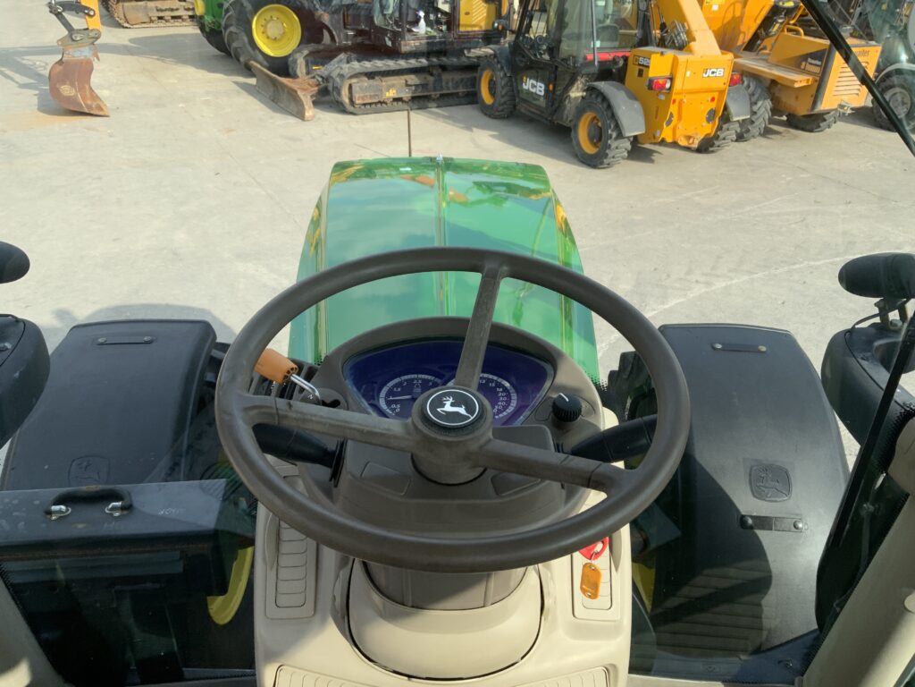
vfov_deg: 48.2
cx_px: 458
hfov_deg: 61.7
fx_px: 767
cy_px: 344
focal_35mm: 29
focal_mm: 3
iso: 16
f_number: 1.8
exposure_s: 1/562
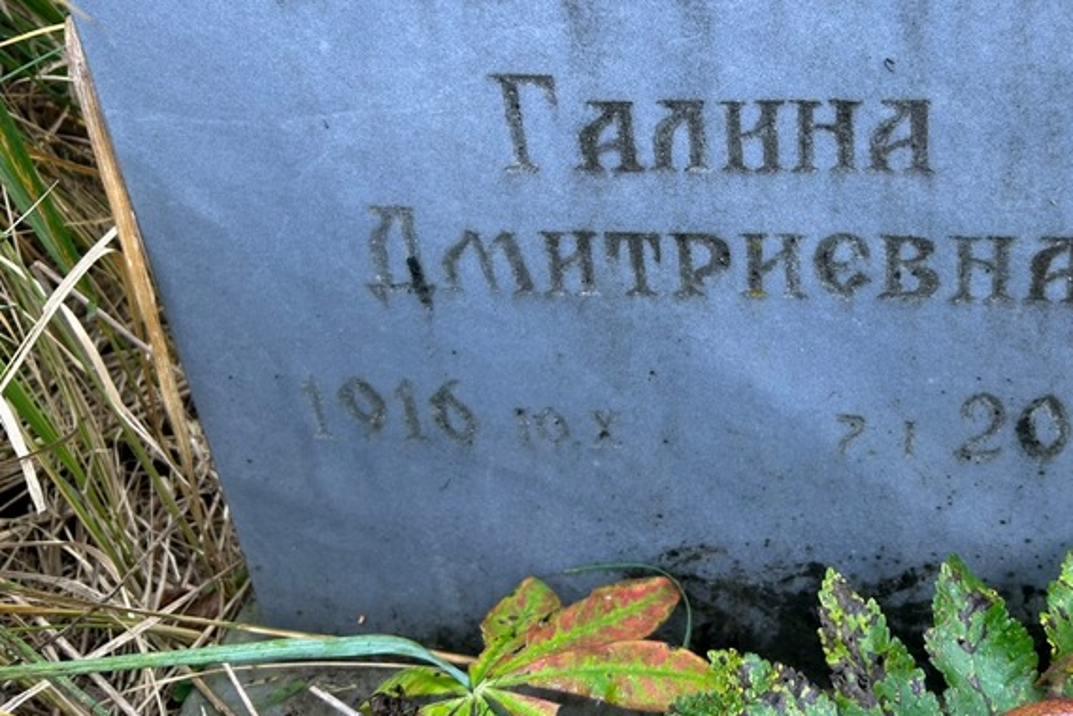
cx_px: 739
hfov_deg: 49.5
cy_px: 170
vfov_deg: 34.3
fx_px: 1133
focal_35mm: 38
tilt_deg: -29.6
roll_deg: +4.8
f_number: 1.5
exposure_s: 1/121
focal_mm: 5.7
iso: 50
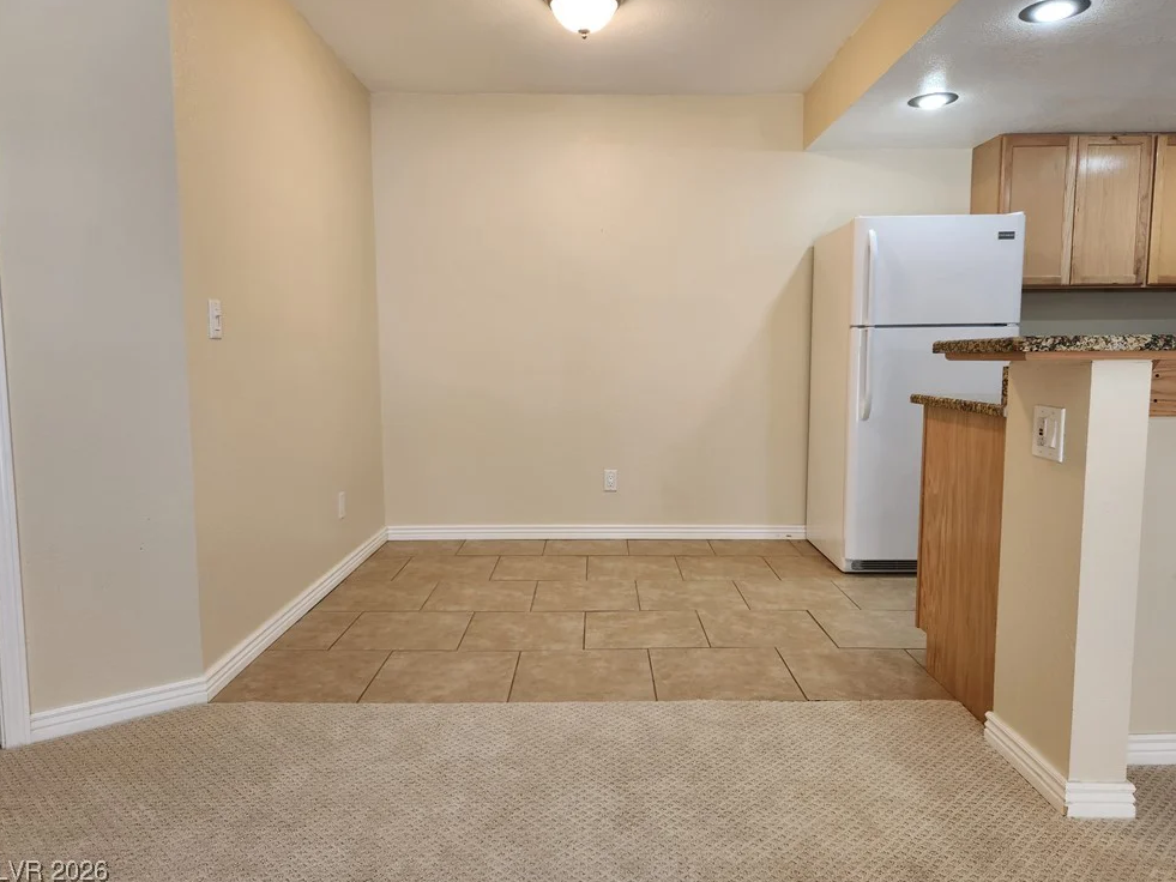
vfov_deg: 56.8
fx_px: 815
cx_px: 601
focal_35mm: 24
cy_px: 437
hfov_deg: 71.6
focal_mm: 5.4
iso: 100
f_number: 1.8
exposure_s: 1/120
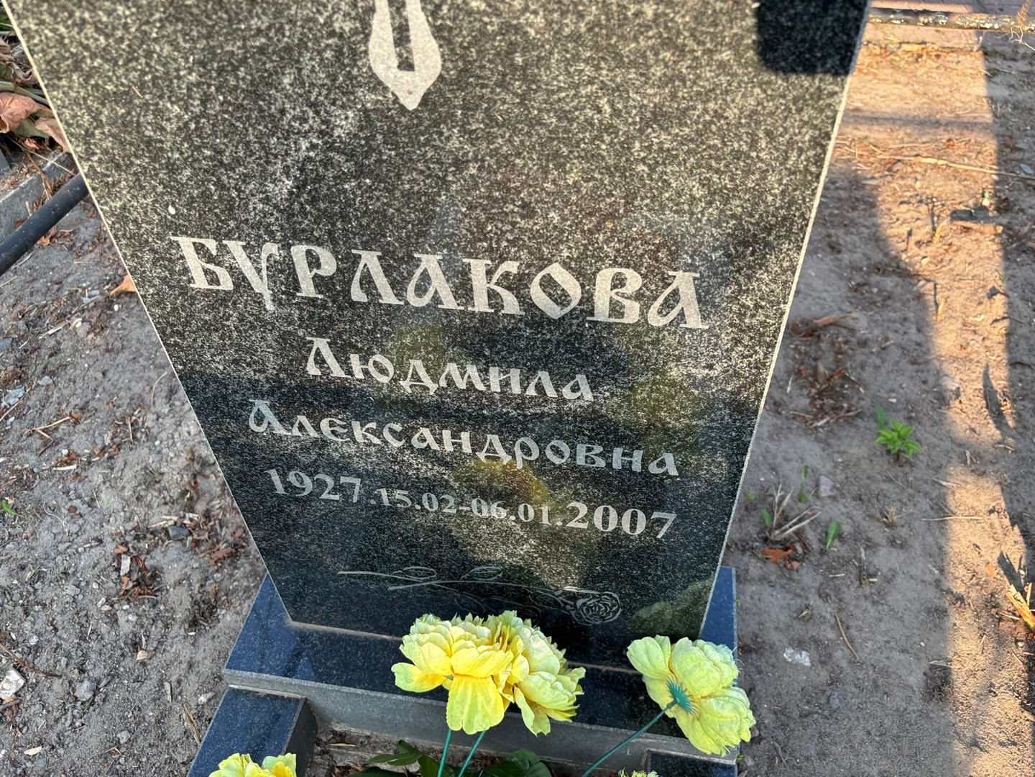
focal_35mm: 26
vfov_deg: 53.1
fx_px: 777
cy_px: 388
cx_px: 518
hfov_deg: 67.3
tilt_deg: -49.2
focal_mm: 5.96
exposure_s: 1/329
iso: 50
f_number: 1.6
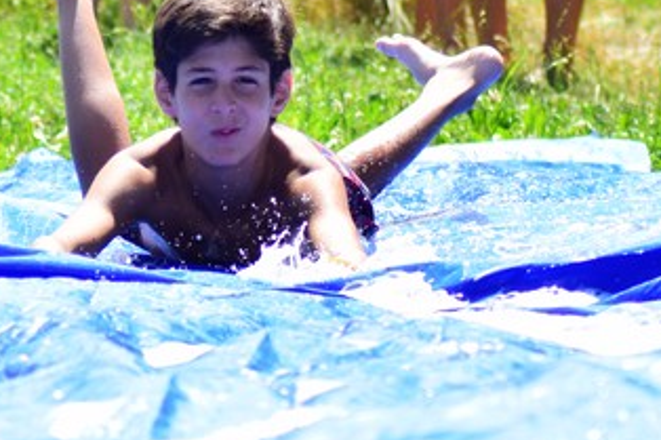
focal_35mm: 480
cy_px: 113
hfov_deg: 4.3
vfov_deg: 2.9
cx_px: 137
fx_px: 8808
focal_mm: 98
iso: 400
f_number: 5.6
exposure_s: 1/1250
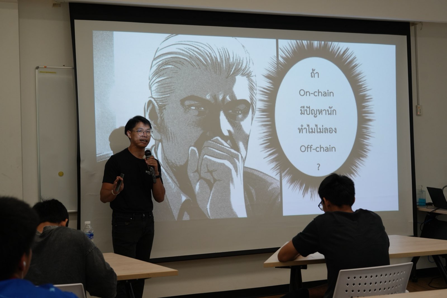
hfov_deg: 47.4
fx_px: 509
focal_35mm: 41
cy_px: 149
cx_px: 224
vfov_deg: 32.6
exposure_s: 1/160
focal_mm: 41
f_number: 4
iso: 640
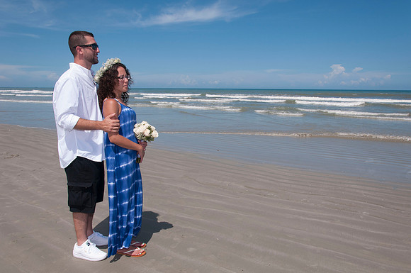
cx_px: 206
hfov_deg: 67.5
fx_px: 308
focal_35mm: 27
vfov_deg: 47.8
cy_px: 136
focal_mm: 18
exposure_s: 1/250
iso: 100
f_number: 11
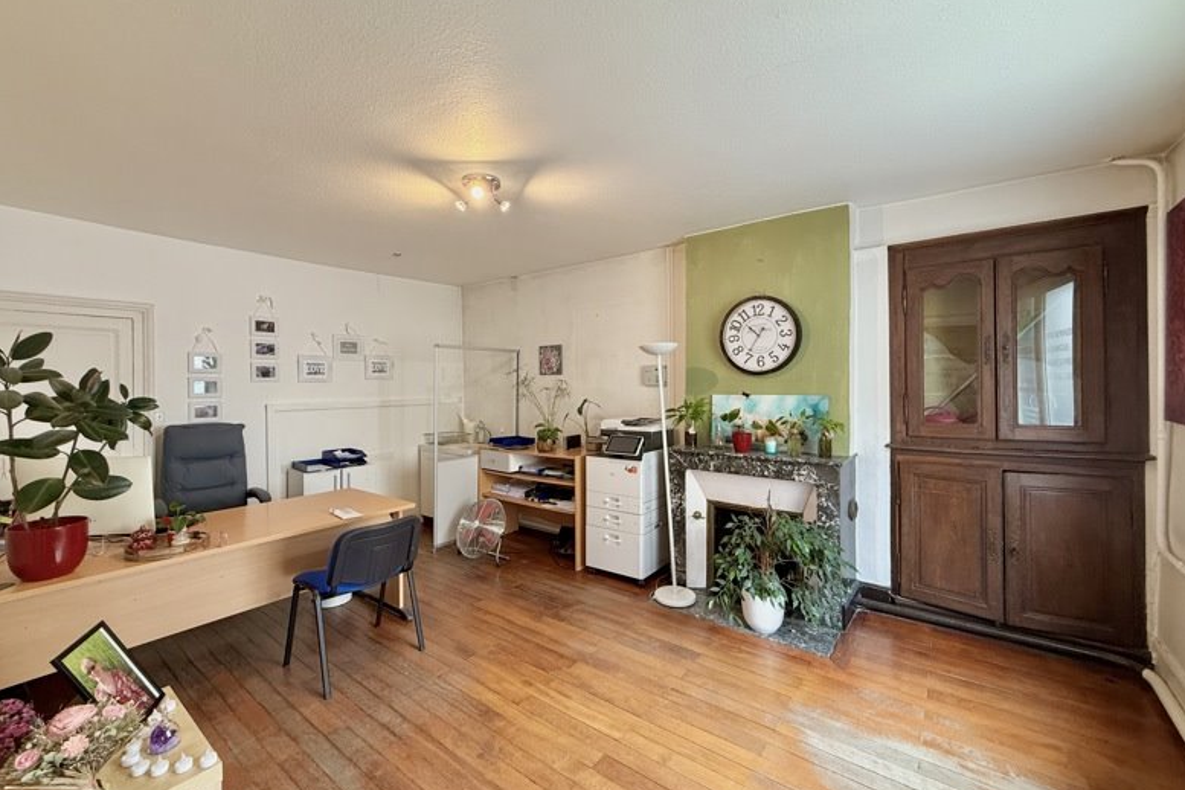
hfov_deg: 100.4
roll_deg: +0.4
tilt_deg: -0.6
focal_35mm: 15
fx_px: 494
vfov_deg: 77.3
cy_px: 389
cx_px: 584
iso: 200
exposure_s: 1/50
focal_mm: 2.22
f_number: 2.2
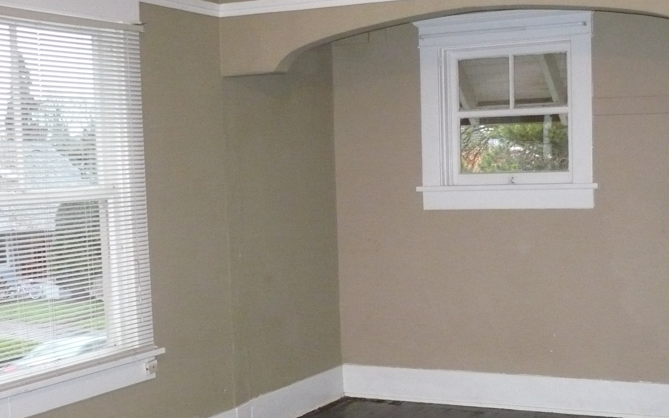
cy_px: 263
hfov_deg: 37.4
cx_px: 400
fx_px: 984
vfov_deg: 23.9
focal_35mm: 54
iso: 640
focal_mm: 5.8
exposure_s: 1/30
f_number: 2.8
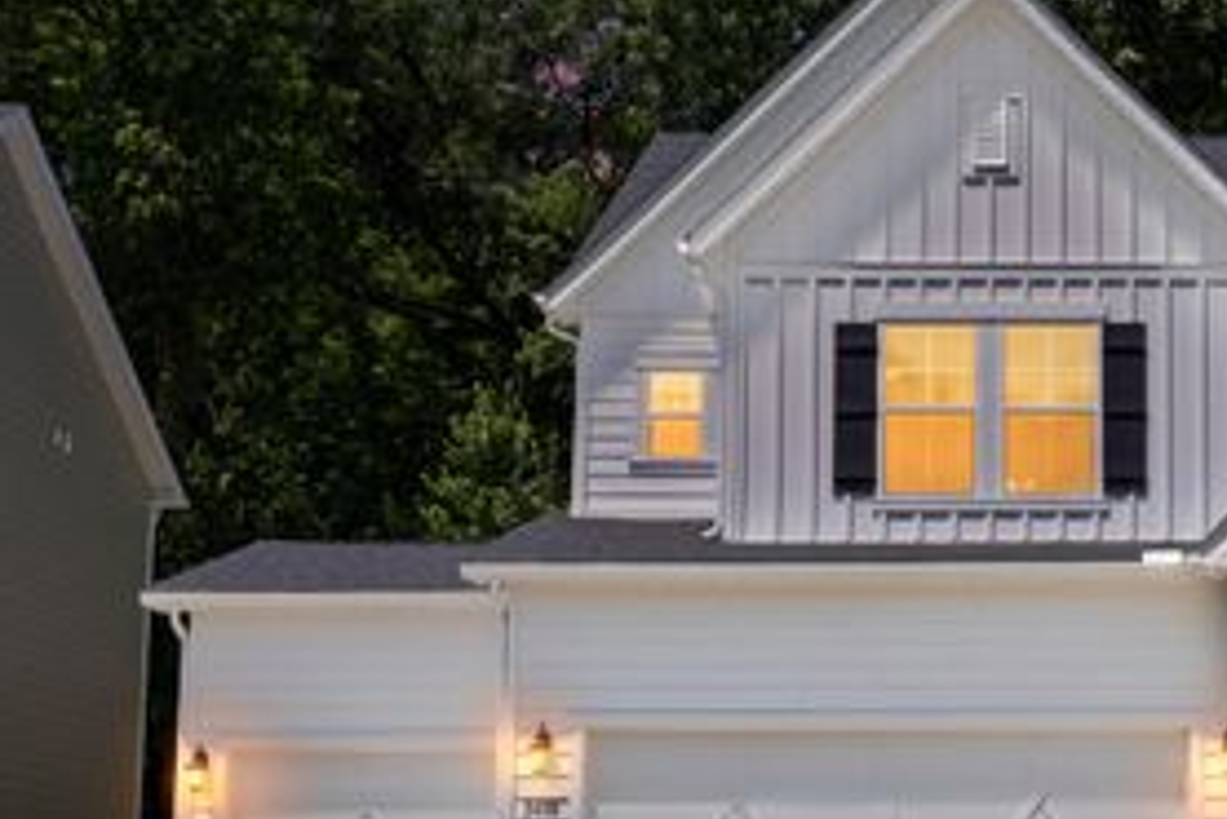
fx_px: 2830
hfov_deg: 23.9
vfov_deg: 16.5
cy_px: 502
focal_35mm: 83
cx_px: 1072
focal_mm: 46
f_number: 8
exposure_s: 1/2000
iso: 640
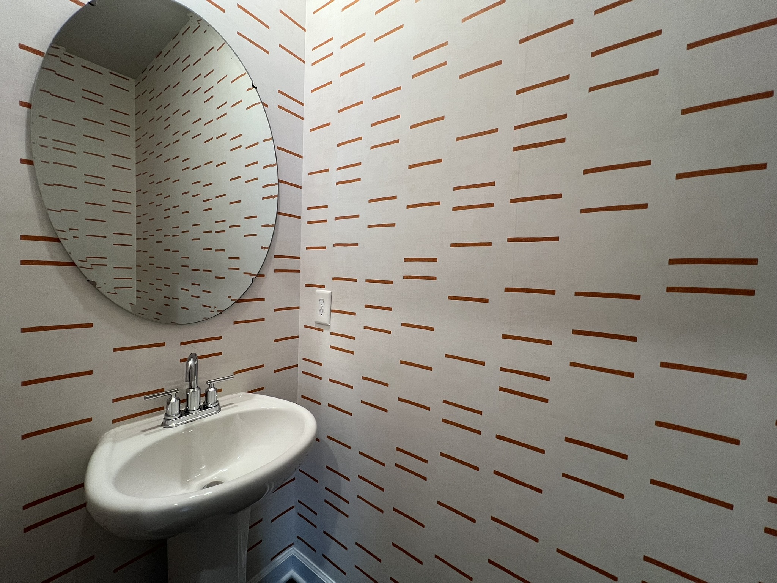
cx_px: 388
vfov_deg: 89.9
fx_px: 292
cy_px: 292
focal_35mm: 13
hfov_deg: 106.2
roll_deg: -2.1
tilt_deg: -4.0
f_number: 1.8
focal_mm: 1.57
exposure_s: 1/120
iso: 125
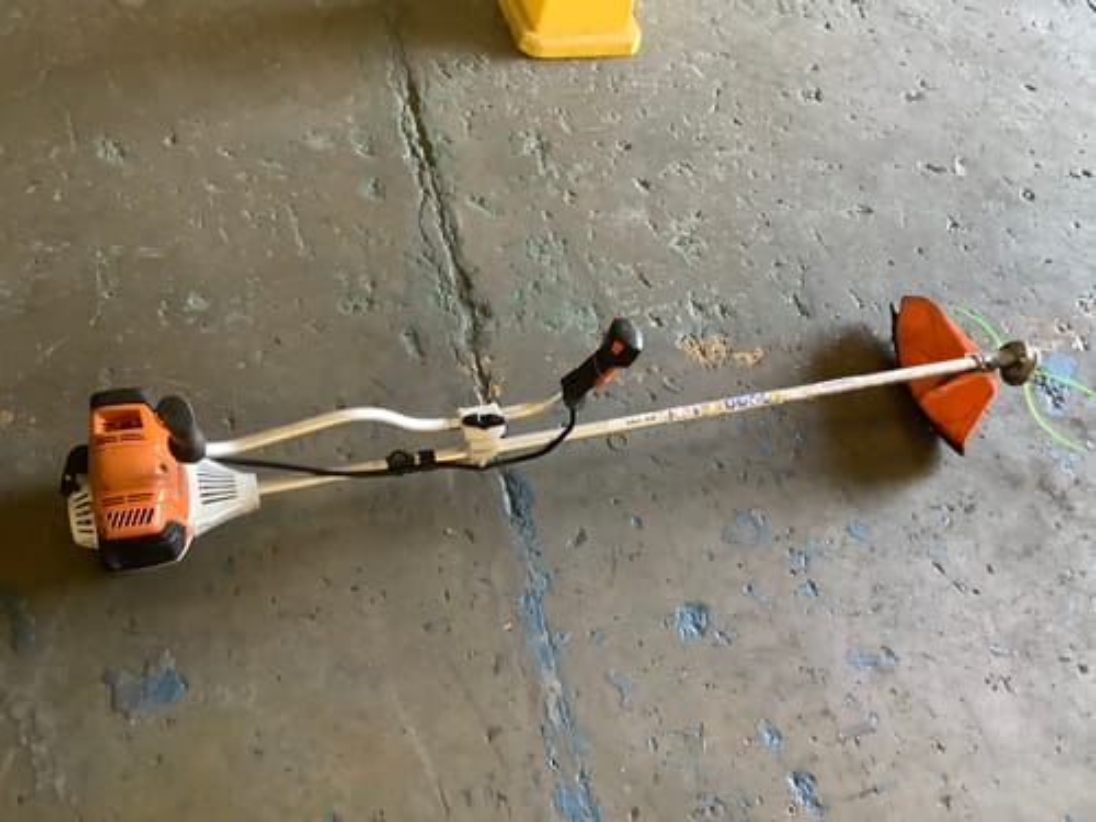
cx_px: 548
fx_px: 982
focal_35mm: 31
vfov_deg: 45.4
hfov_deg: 58.4
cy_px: 411
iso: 320
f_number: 2.4
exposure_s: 1/33
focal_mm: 3.3
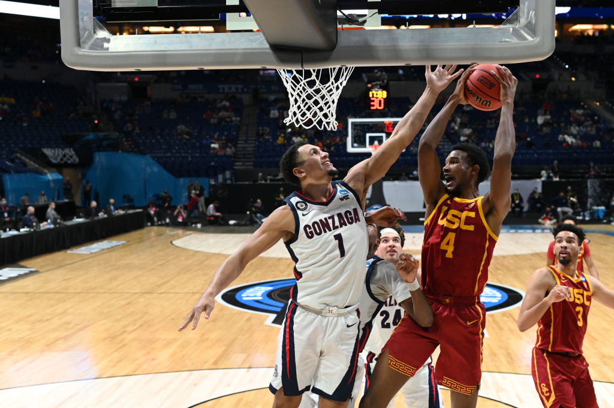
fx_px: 852
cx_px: 307
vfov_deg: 26.9
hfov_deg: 39.6
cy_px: 204
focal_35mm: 50
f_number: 4
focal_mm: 50
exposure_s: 1/1000
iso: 6400
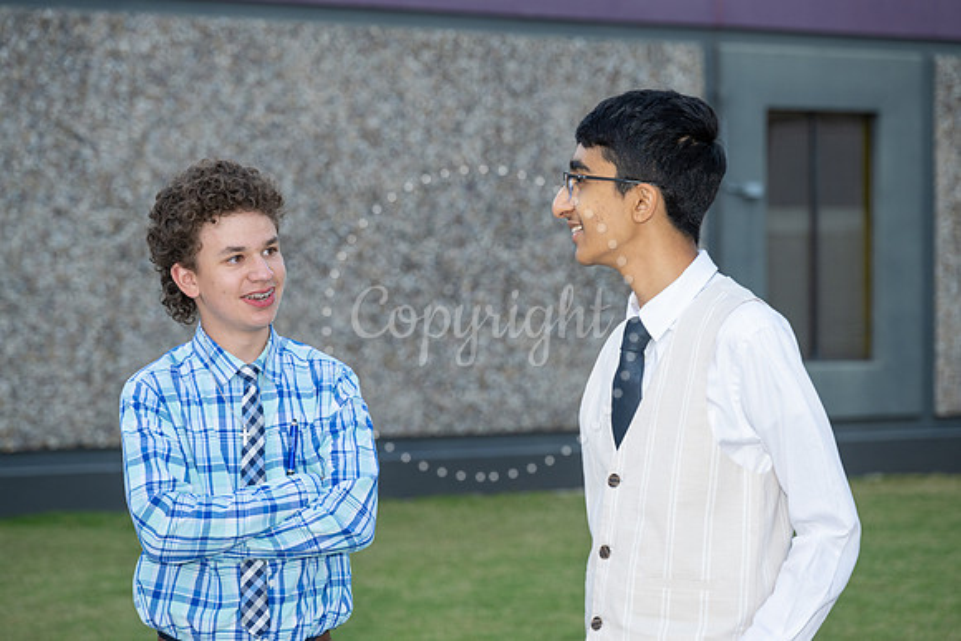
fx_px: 3204
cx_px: 480
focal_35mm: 120
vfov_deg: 11.4
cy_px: 320
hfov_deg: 17.1
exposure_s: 1/60
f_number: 5.6
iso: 640
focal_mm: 120
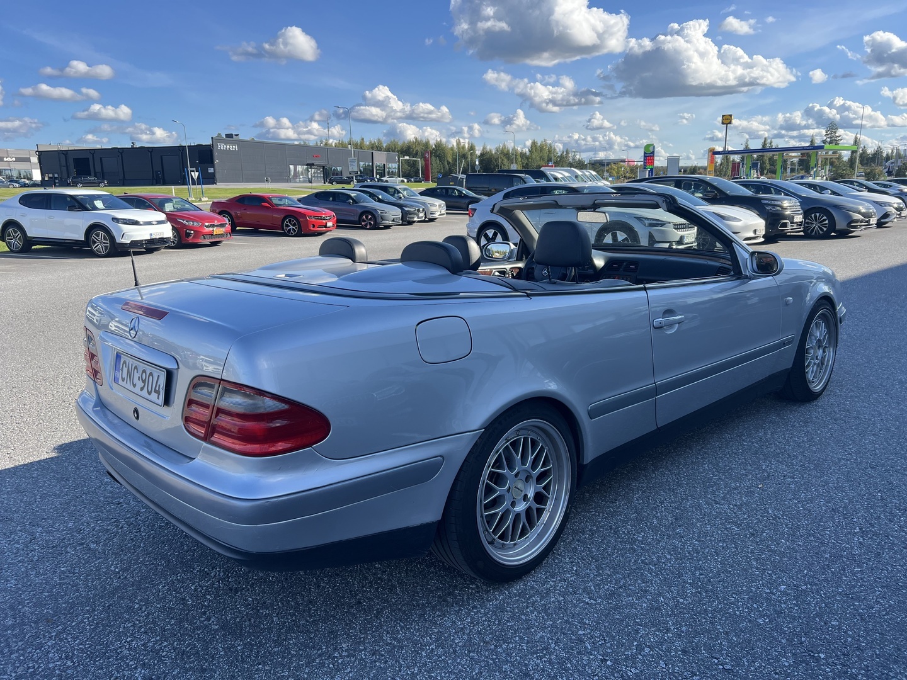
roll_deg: +2.0
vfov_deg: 53.1
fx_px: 681
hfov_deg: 67.3
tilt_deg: -11.3
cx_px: 454
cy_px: 340
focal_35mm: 26
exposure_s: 1/1808
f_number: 1.5
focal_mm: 5.7
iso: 50
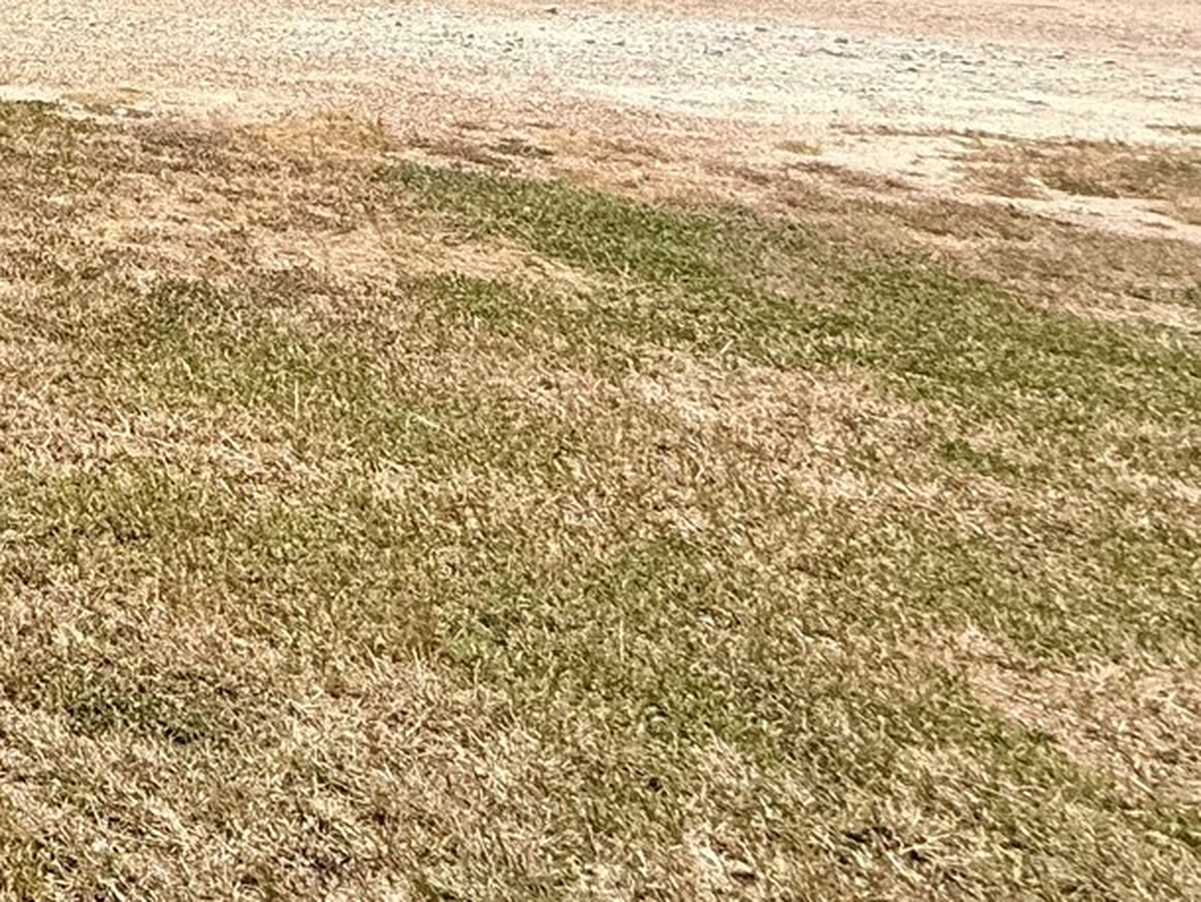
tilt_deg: -2.4
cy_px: -132
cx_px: -664
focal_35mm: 47
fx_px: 1631
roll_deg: +1.0
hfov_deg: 26.7
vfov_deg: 27.7
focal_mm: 2.22
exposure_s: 1/2092
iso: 50
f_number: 2.2
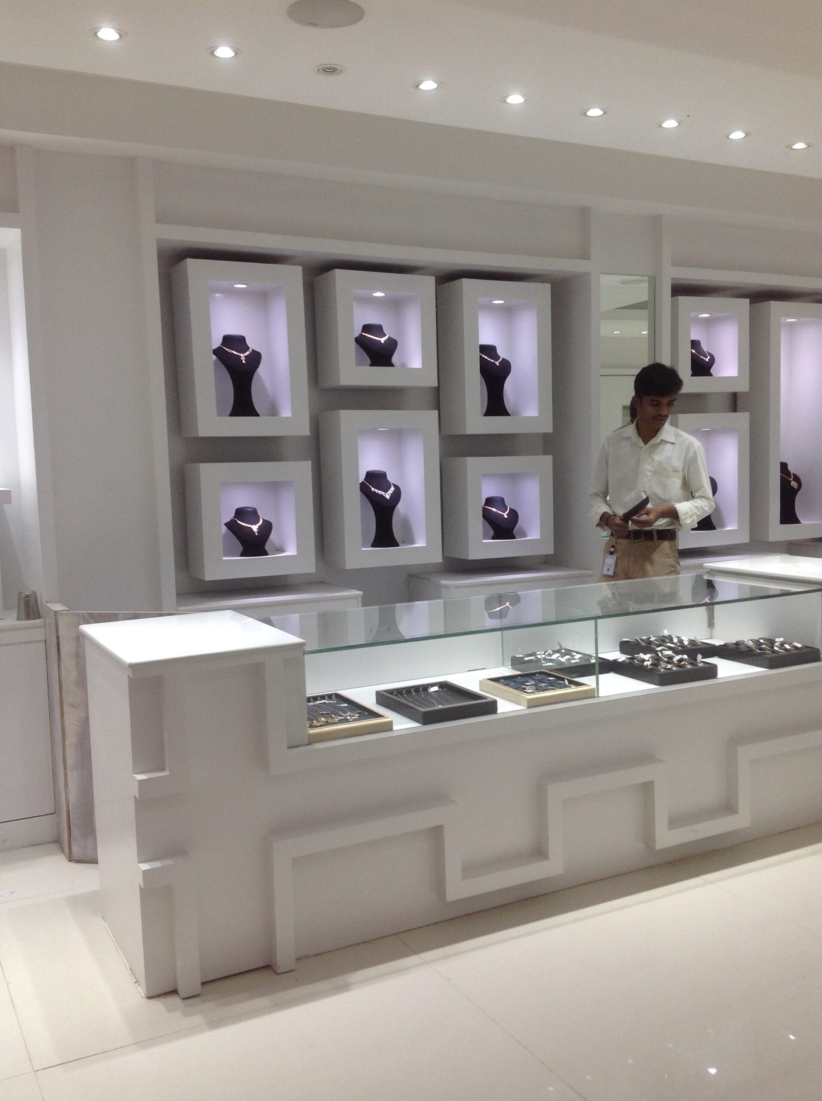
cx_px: 411
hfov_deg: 40.6
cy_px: 550
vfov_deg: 52.7
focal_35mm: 35
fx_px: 1111
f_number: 2.4
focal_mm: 4.28
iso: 64
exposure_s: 1/120
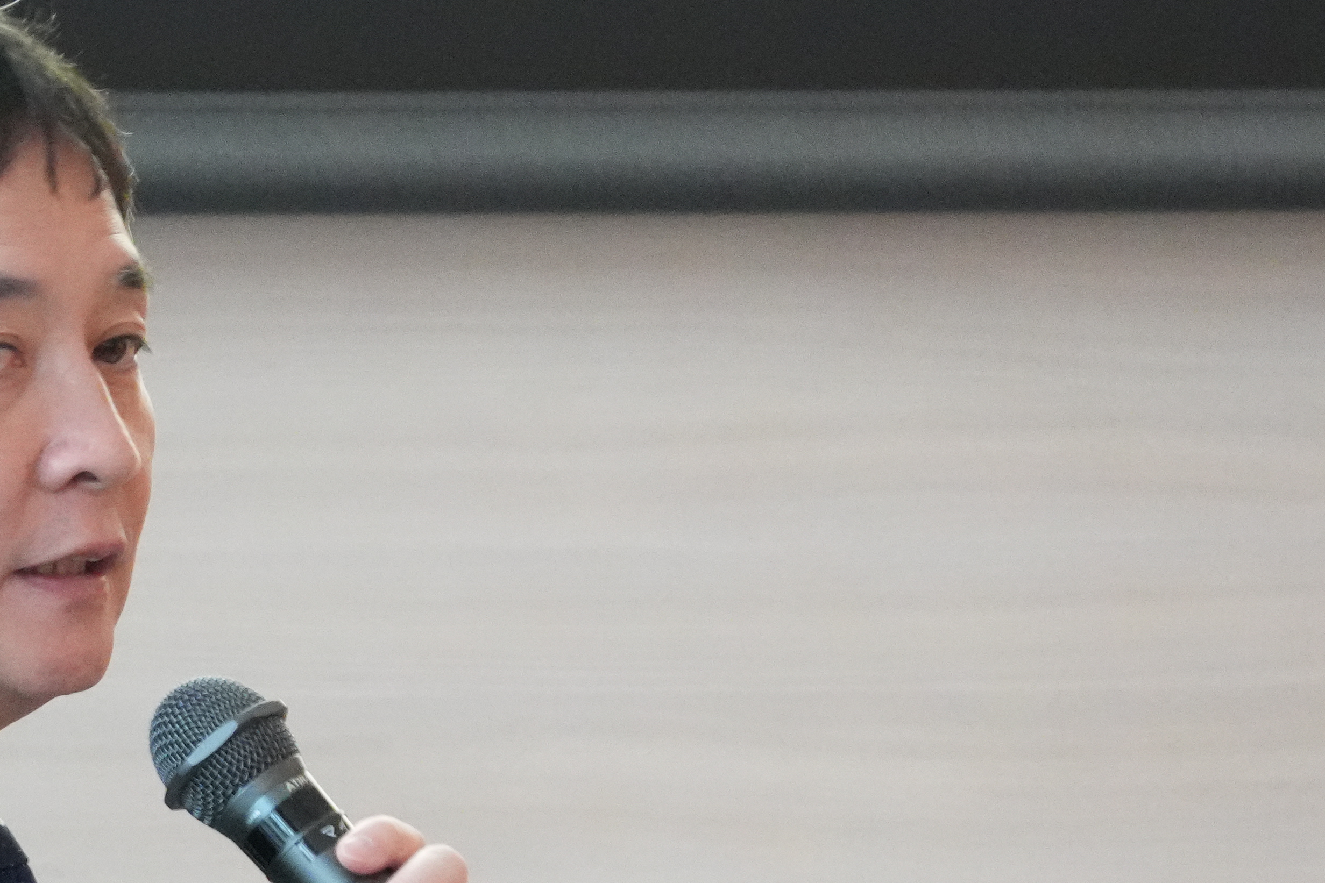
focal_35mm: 709
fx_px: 26093
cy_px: 736
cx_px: 439
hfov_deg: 2.9
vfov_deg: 1.9
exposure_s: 1/40
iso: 6400
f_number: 6.3
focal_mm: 188
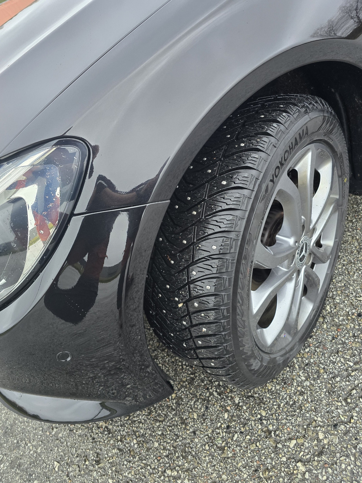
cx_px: 181
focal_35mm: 23
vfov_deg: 73.9
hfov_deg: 58.9
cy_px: 242
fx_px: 321
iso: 125
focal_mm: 6.3
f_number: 1.7
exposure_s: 1/180
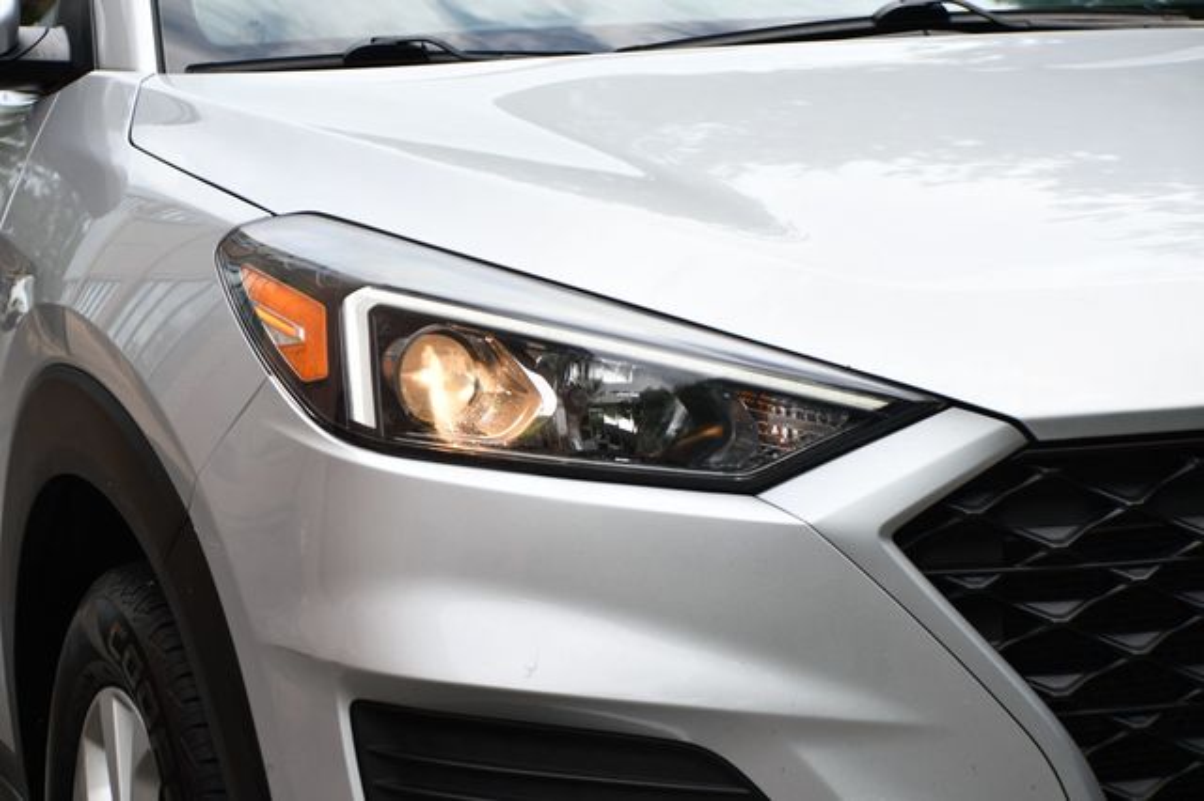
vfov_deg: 11.7
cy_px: 400
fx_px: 3911
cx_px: 602
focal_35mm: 117
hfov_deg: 17.5
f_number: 9
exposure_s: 1/320
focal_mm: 78
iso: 100
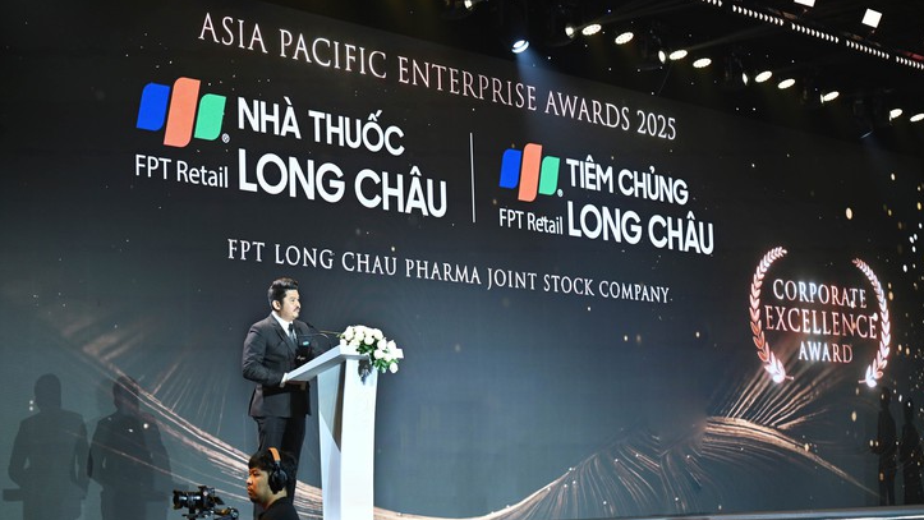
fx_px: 1813
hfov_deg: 28.6
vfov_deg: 16.3
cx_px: 464
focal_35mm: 74
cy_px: 286
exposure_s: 1/250
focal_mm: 70
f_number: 3.2
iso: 800
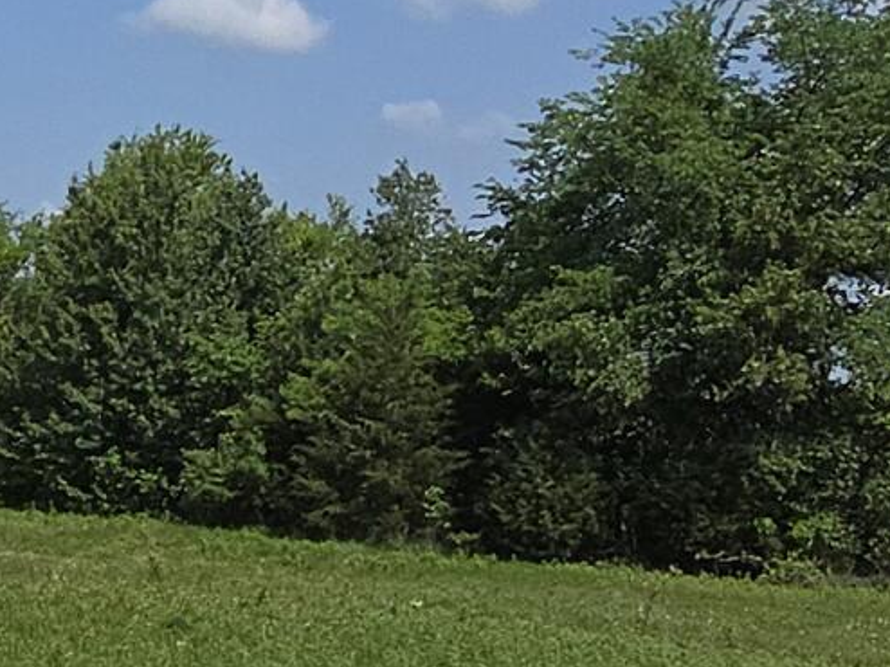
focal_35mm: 79
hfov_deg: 22.5
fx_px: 2030
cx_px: -218
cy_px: 317
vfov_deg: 18.6
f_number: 2.2
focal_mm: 2.2
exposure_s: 1/3143
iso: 50
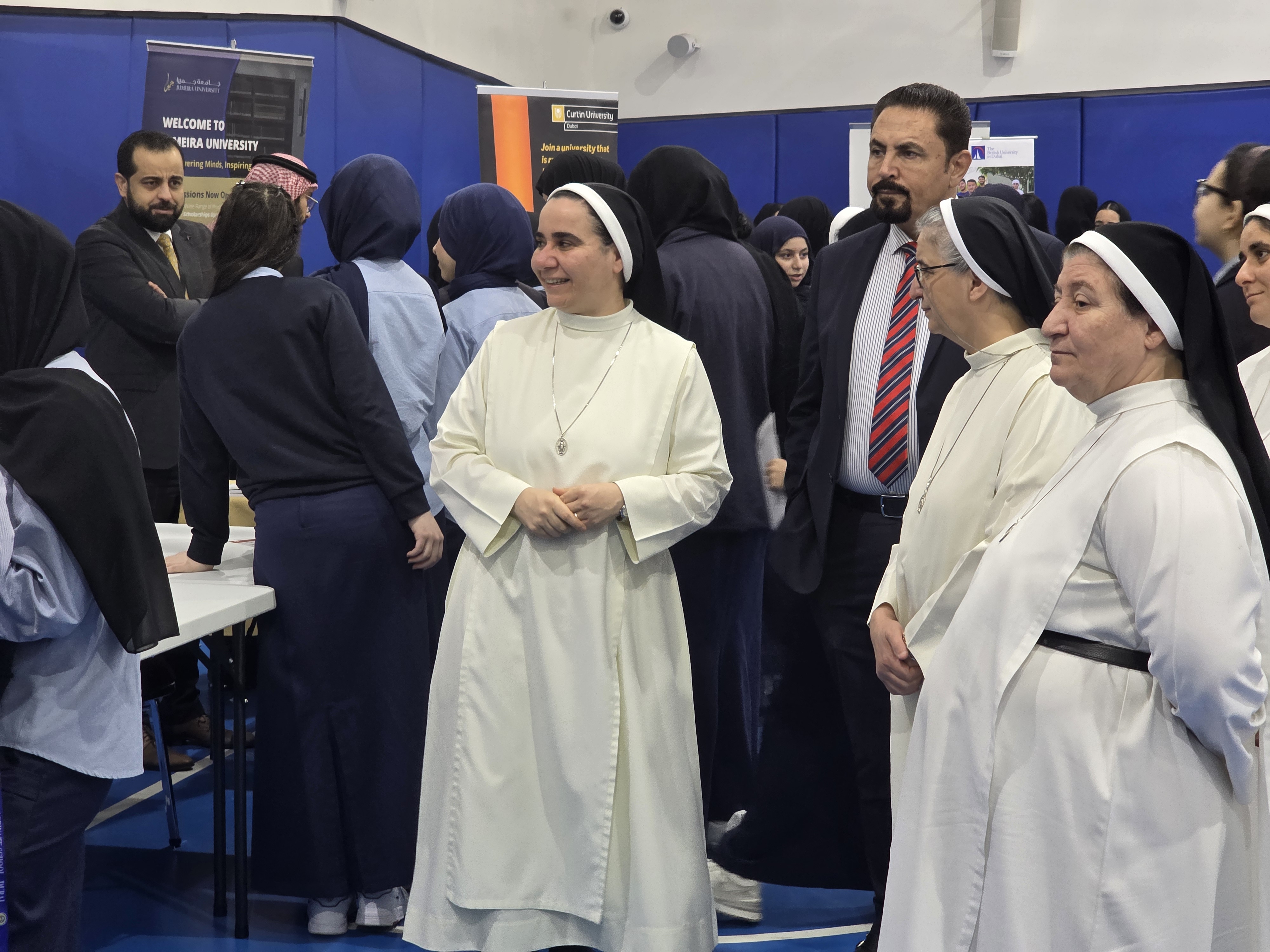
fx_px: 2531
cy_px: 476
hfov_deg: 28.2
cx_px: 635
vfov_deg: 21.3
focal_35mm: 69
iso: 250
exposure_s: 1/50
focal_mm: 7.9
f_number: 2.4
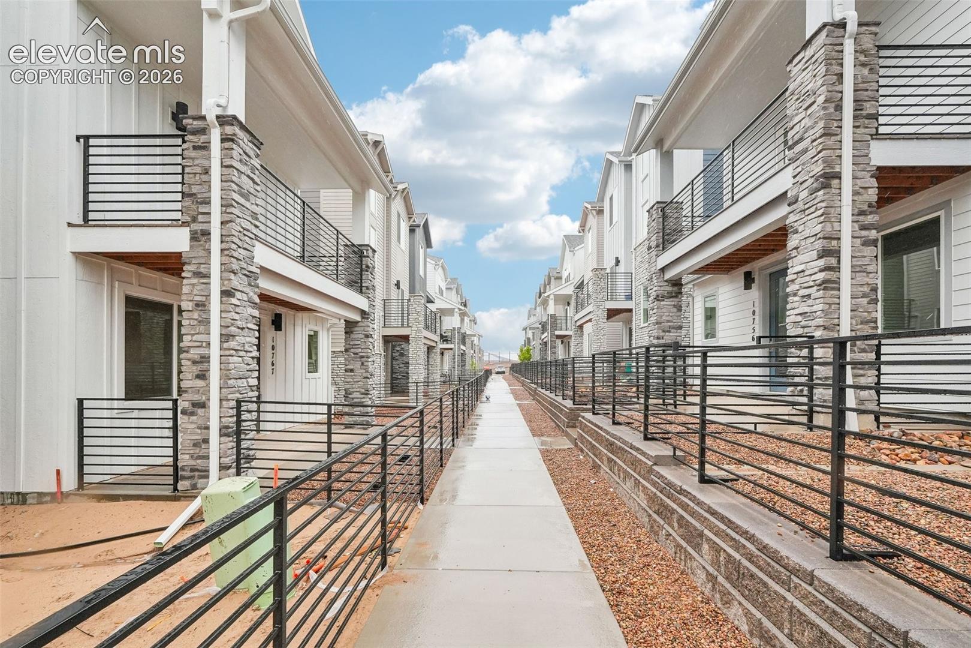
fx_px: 405
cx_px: 486
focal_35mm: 15
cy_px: 324
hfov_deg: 100.4
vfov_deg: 77.3
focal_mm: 10
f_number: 8
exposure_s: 1/400
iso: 800
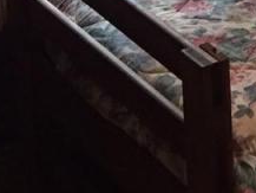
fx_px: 1014
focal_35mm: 137
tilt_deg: -12.5
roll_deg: -1.1
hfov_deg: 12.6
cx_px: 514
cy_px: -204
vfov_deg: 10.0
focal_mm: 4.15
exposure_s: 1/30
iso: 160
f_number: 2.2
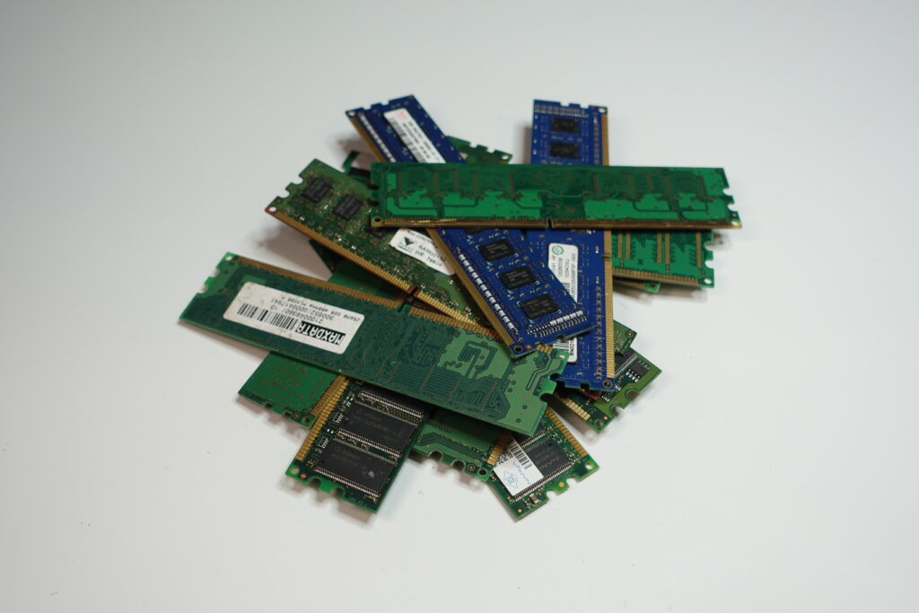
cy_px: 306
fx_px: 970
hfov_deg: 50.7
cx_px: 460
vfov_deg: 35.1
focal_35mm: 38
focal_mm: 14.68
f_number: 2.8
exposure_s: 1/60
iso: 125
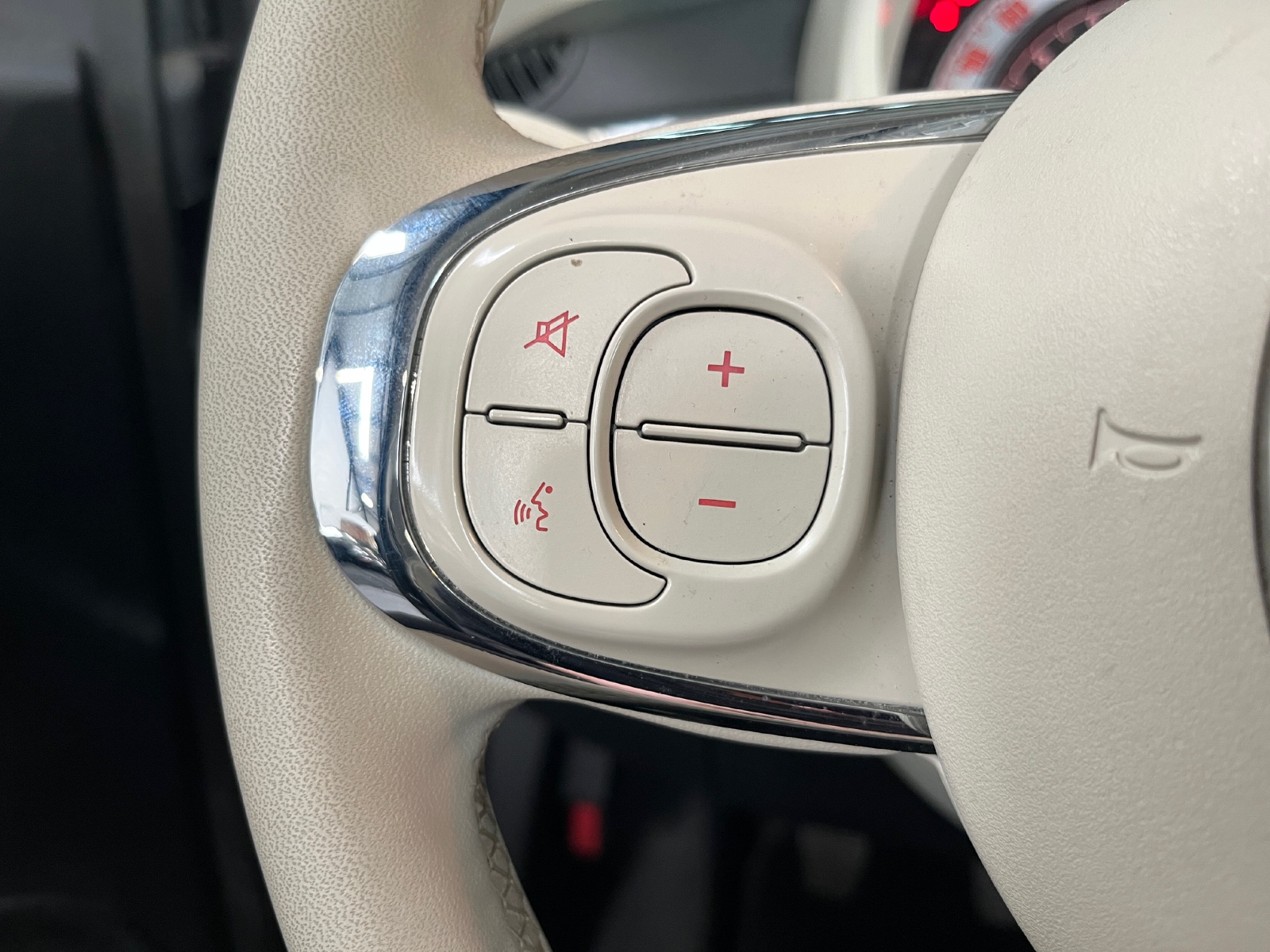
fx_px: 954
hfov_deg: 67.3
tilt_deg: -24.5
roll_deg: -1.7
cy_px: 476
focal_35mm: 26
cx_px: 635
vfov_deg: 53.1
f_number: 1.6
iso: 100
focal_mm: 5.1
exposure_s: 1/50
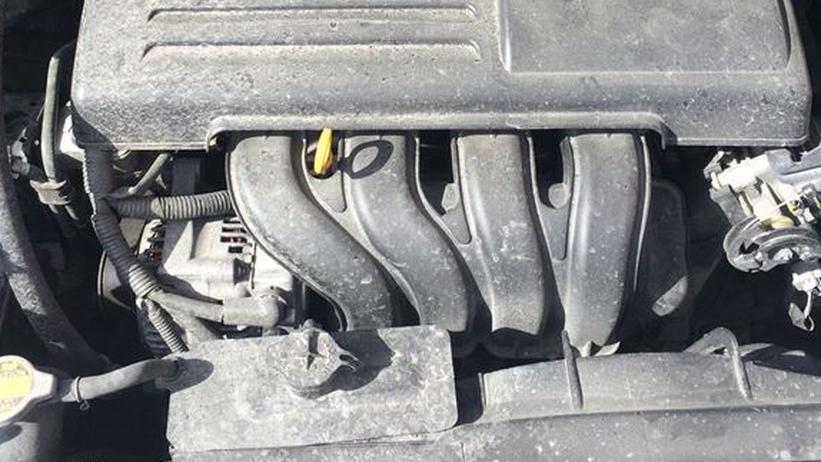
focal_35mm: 44
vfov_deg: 26.4
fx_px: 958
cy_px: 72
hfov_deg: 46.4
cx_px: 395
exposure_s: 1/892
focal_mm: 4.15
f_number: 2.2
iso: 32
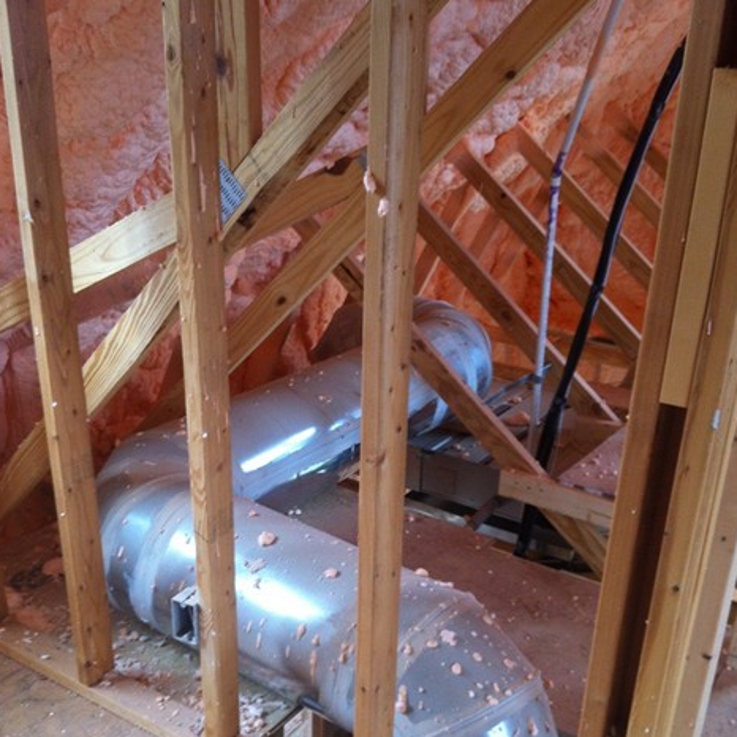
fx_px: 1036
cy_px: 500
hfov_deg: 39.2
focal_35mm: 43
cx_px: 364
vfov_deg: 38.7
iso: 80
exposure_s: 1/15
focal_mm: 3.85
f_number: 2.8
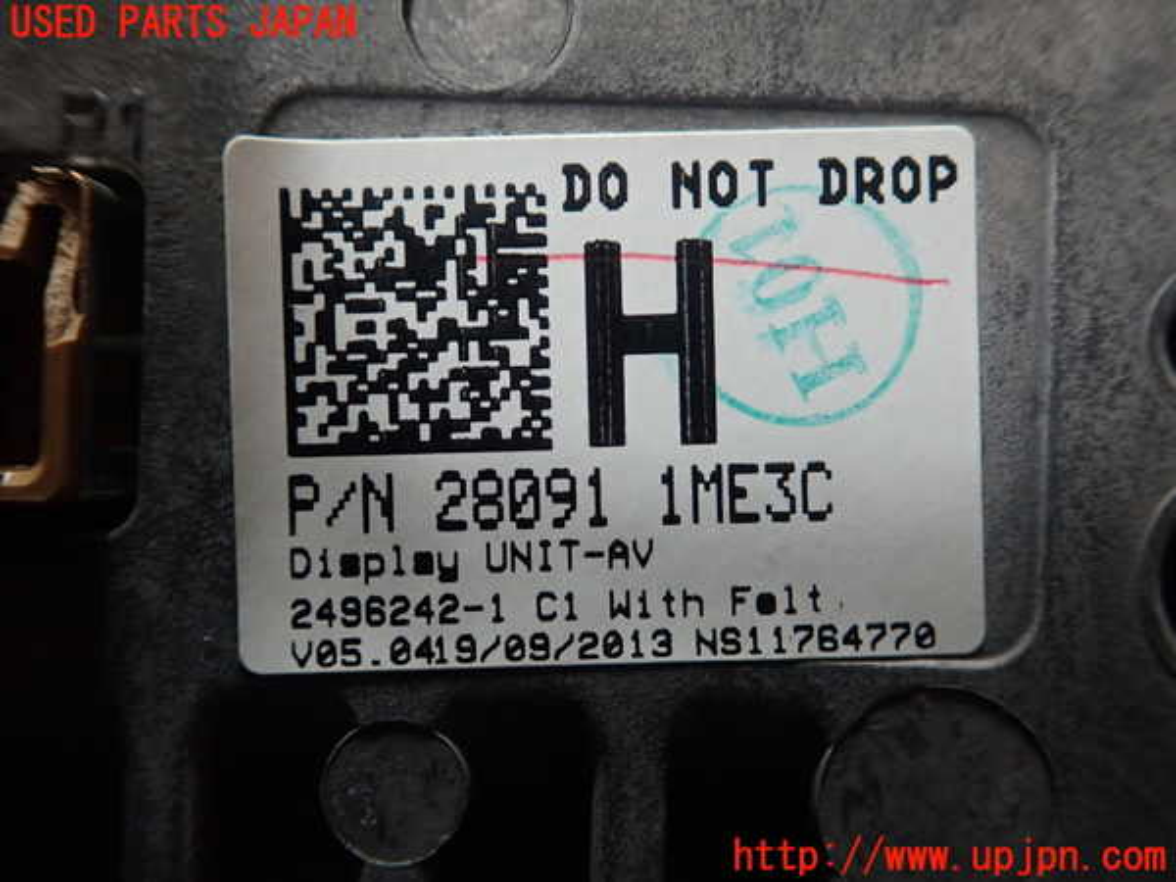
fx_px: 1019
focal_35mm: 30
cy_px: 441
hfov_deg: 60.0
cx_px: 588
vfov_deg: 46.8
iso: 320
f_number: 2.3
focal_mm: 5.5
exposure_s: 1/125
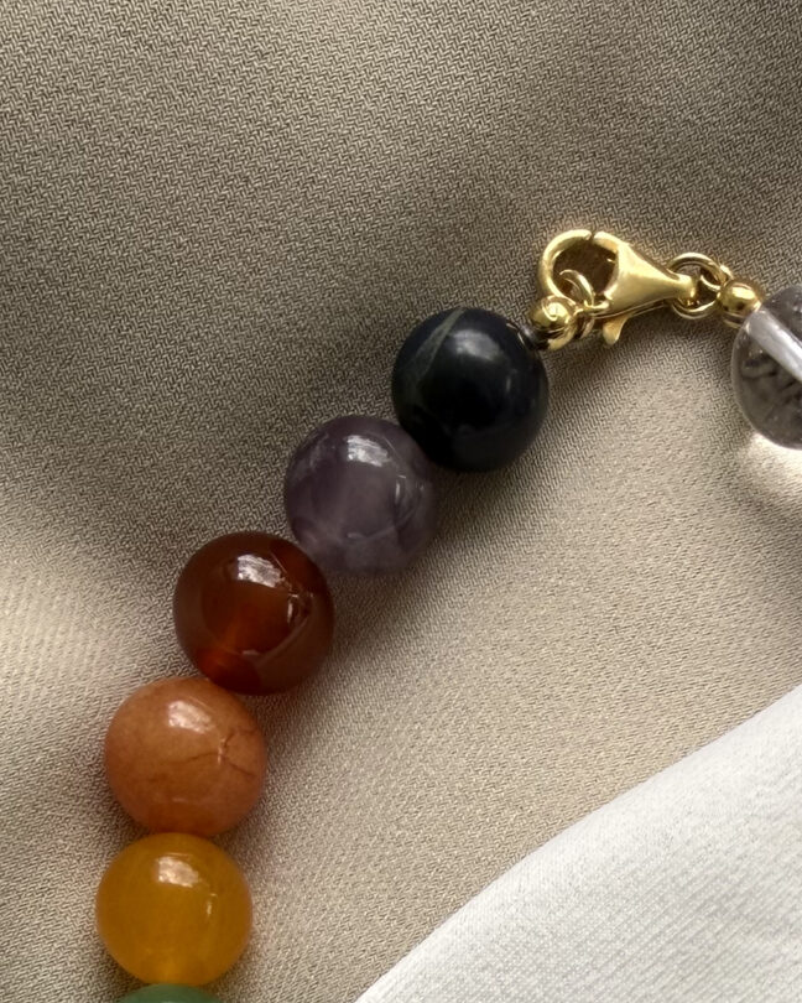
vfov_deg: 21.6
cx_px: 683
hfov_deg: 20.4
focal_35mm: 74
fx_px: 2196
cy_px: 1498
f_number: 2.2
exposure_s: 1/484
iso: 40
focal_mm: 2.22
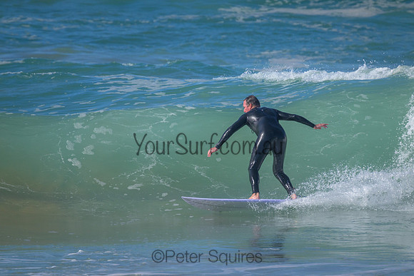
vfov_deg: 1.7
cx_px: 207
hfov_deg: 2.6
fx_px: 9202
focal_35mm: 800
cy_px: 138
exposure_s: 1/2000
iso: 1000
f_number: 11
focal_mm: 800
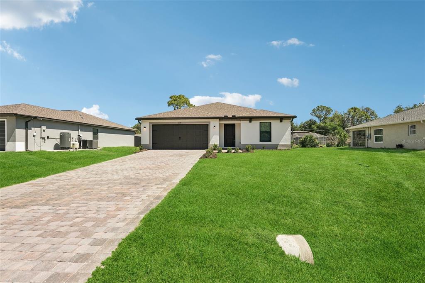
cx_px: 212
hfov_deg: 96.8
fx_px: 189
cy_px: 142
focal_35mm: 16
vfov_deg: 73.7
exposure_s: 1/1250
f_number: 8
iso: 400
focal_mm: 16
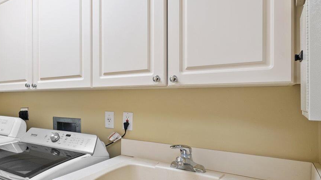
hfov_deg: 64.0
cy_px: 107
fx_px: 230
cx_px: 66
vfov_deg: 42.7
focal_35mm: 27
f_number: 8
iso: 200
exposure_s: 1/6
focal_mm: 14
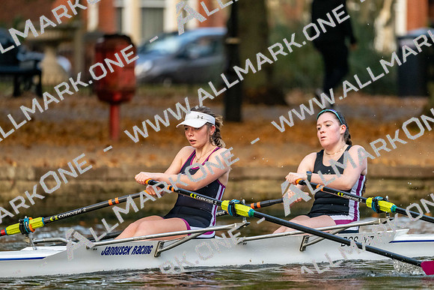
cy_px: 145
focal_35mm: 400
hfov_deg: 5.2
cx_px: 217
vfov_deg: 3.4
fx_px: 4823
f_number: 4.5
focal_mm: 400
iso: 3600
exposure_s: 1/2500
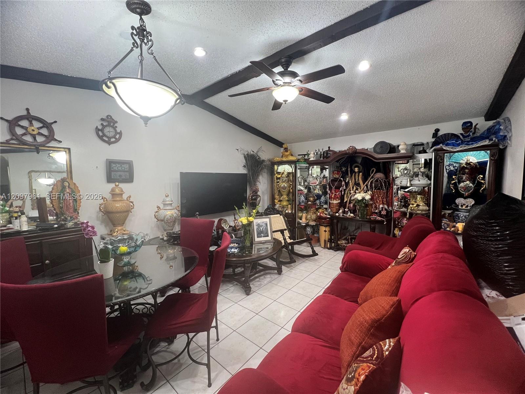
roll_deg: +0.4
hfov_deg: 106.2
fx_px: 197
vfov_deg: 89.9
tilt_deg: -4.6
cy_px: 197
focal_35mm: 13
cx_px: 262
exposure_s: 1/60
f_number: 1.8
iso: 200
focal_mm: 1.57
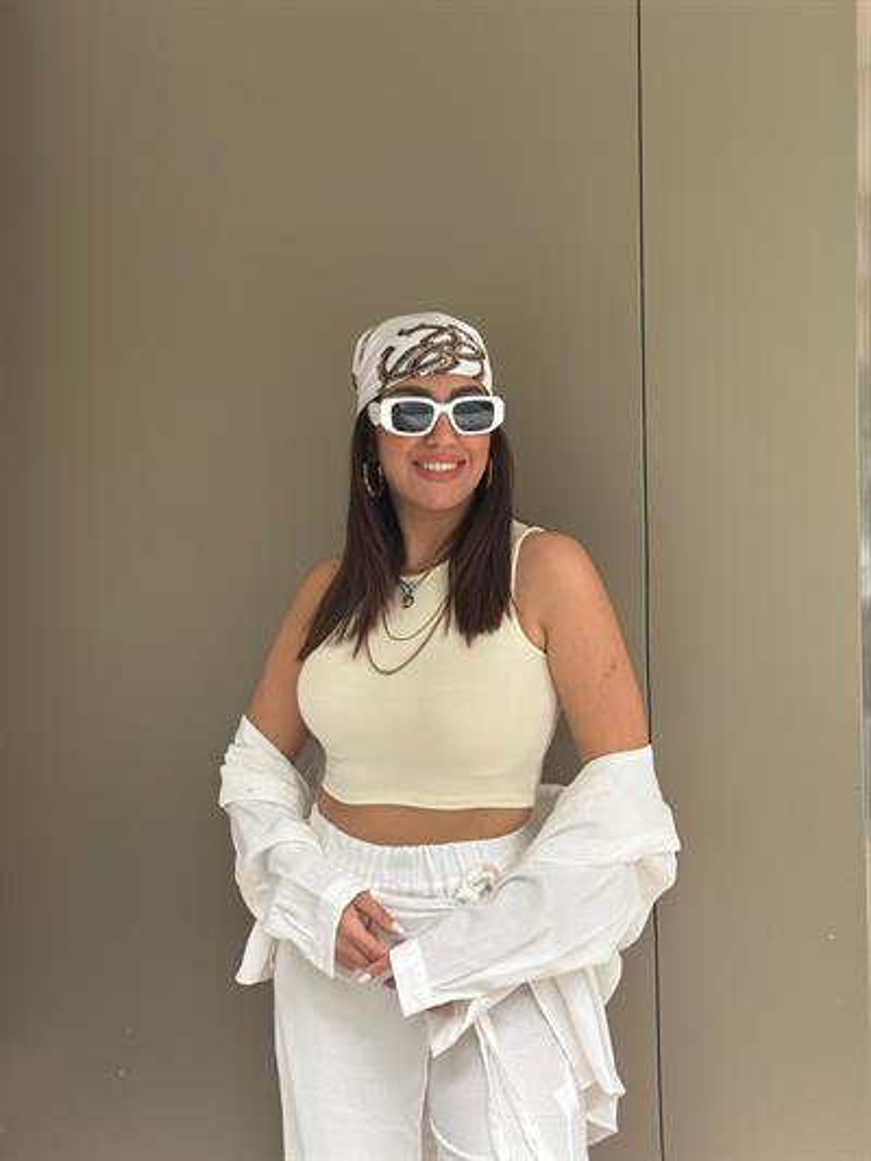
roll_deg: +0.5
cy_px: 580
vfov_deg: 39.6
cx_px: 436
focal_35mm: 48
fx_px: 1610
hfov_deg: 30.3
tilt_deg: -1.7
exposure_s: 1/1100
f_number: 1.78
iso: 100
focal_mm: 6.76
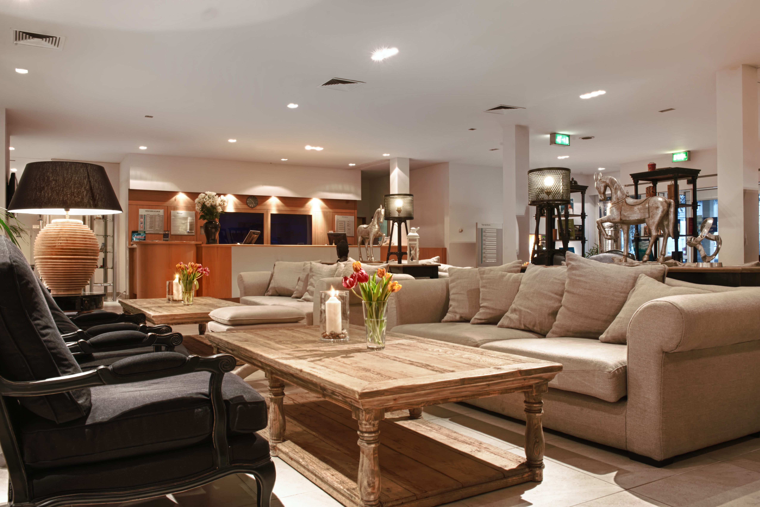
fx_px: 612
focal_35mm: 29
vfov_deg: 45.0
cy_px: 254
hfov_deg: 63.7
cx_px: 380
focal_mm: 29
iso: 250
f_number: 14
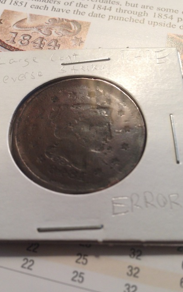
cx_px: 79
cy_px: 144
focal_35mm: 36
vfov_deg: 54.0
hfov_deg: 35.3
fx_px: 287
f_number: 2.4
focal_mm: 4.13
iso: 80
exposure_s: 1/20
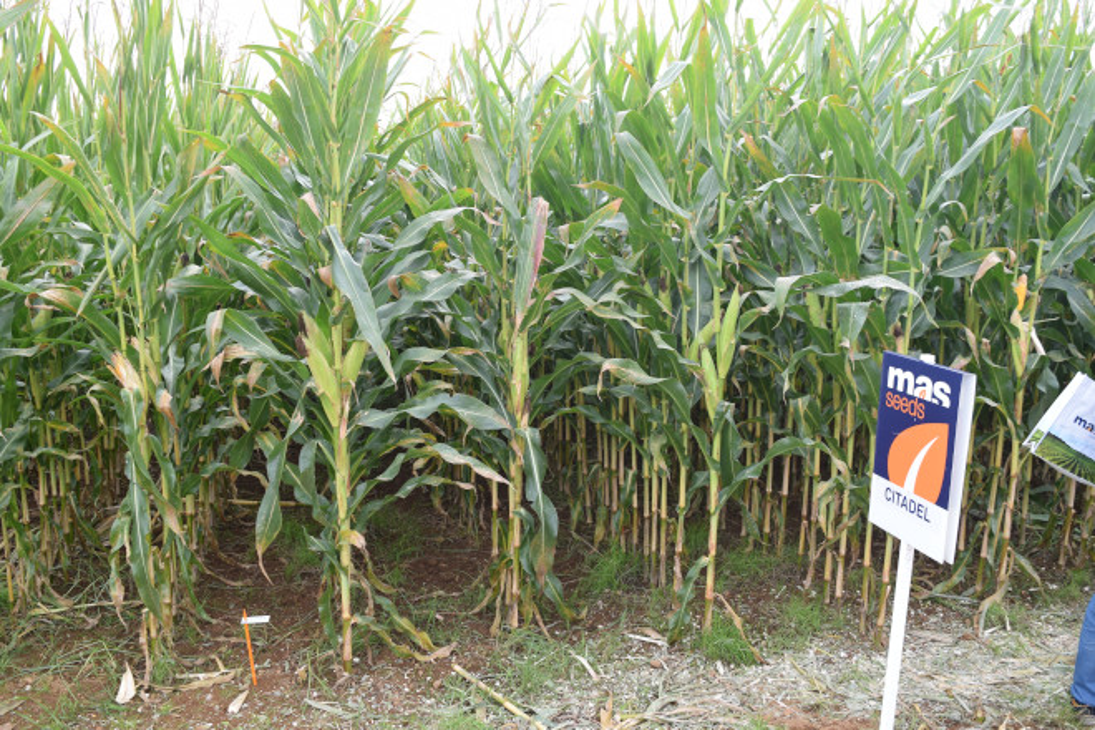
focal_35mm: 33
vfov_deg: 40.0
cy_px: 365
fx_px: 1004
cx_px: 548
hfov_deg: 57.2
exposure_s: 1/250
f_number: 8
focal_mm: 22
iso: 400
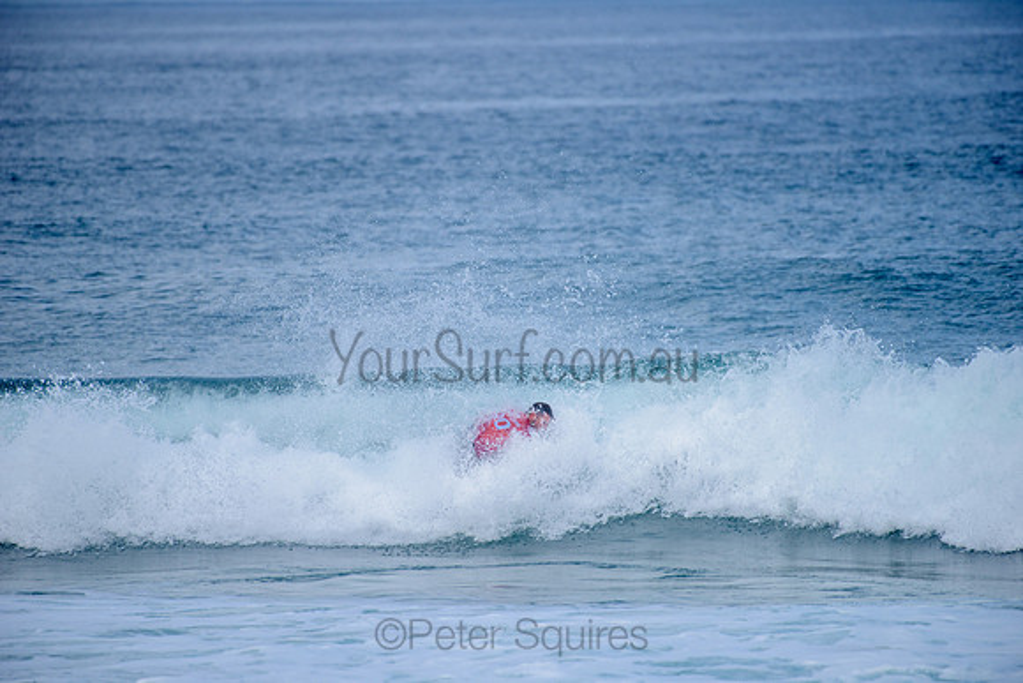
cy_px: 342
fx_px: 14214
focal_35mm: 500
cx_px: 512
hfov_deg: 4.1
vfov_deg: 2.8
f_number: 5.6
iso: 220
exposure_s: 1/2000
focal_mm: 500
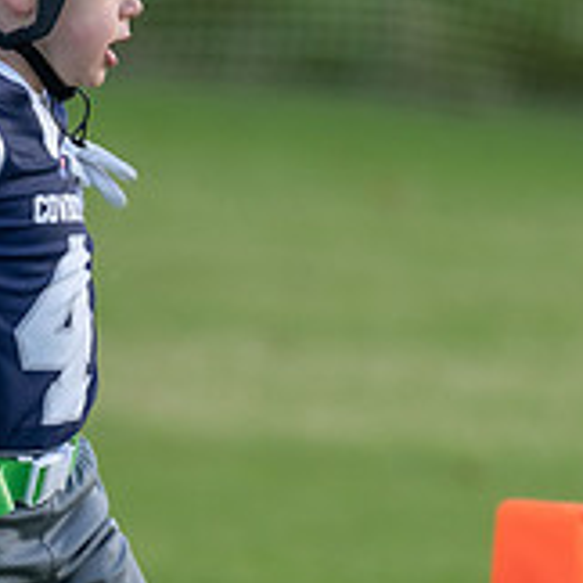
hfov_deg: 2.0
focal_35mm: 891
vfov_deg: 2.0
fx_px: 16978
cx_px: 106
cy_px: 402
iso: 800
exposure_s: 1/1000
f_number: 2.8
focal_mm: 200
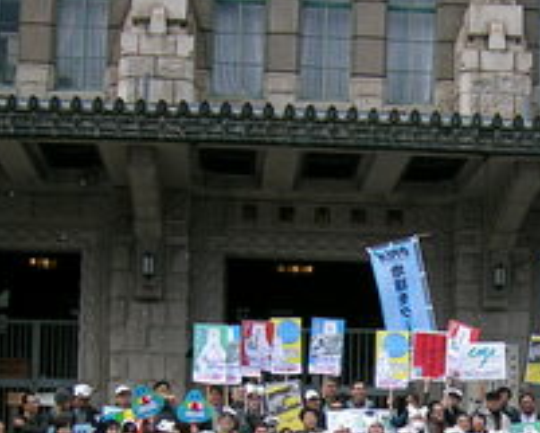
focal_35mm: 107
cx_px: 470
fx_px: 1711
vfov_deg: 14.3
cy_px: 389
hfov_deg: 17.7
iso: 50
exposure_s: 1/61.2
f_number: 3
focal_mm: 6.7
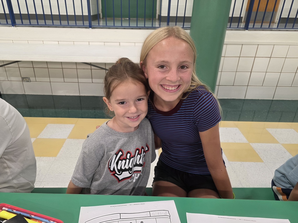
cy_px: 112
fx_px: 198
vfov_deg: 58.9
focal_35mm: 23
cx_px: 149
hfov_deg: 73.9
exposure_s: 1/120
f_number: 1.7
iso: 200
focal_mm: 6.3
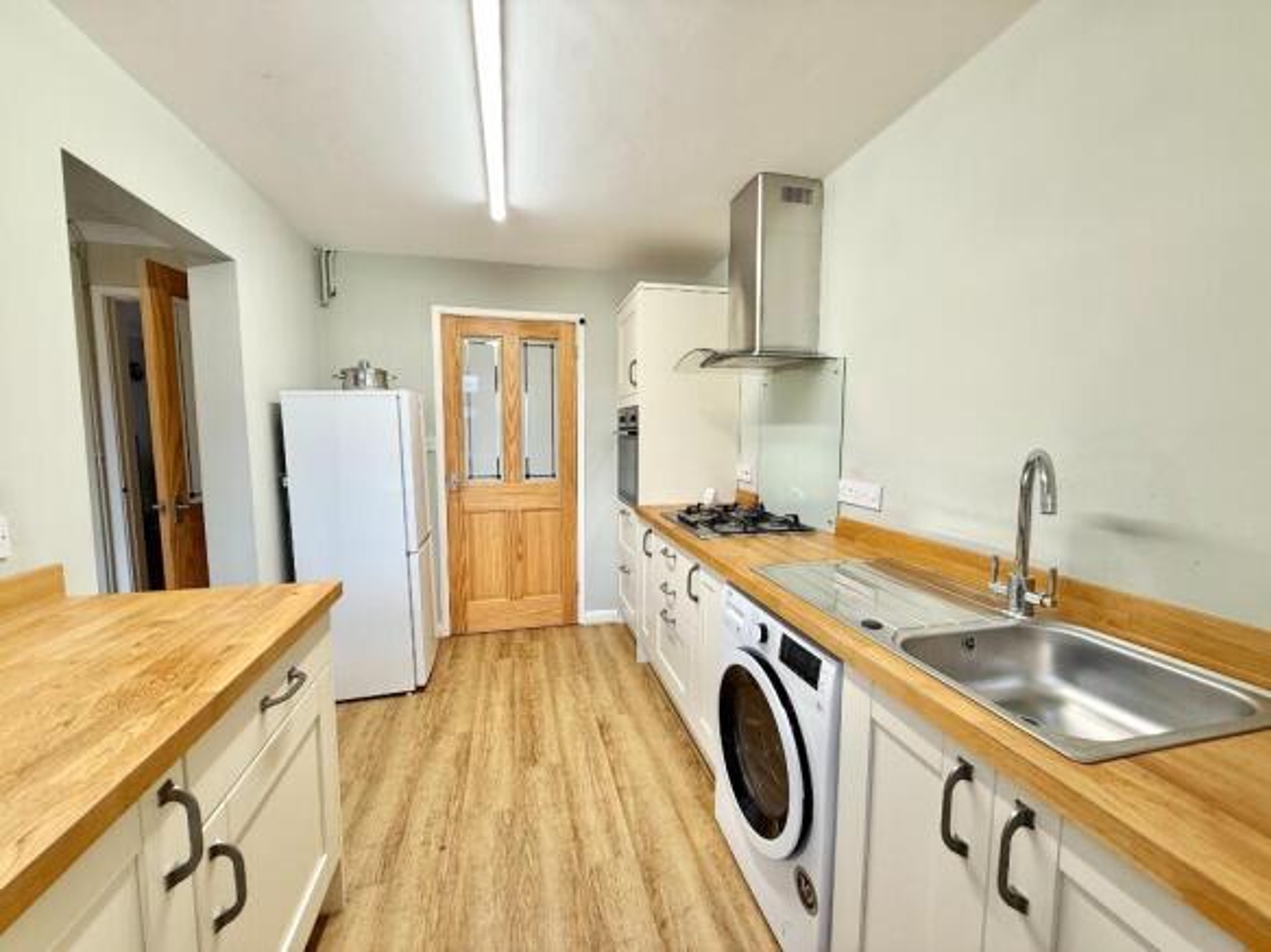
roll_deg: +0.2
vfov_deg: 85.7
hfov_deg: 102.1
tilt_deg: -4.8
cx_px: 636
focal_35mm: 14
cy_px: 476
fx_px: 514
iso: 125
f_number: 2.2
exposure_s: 1/100
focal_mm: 2.22
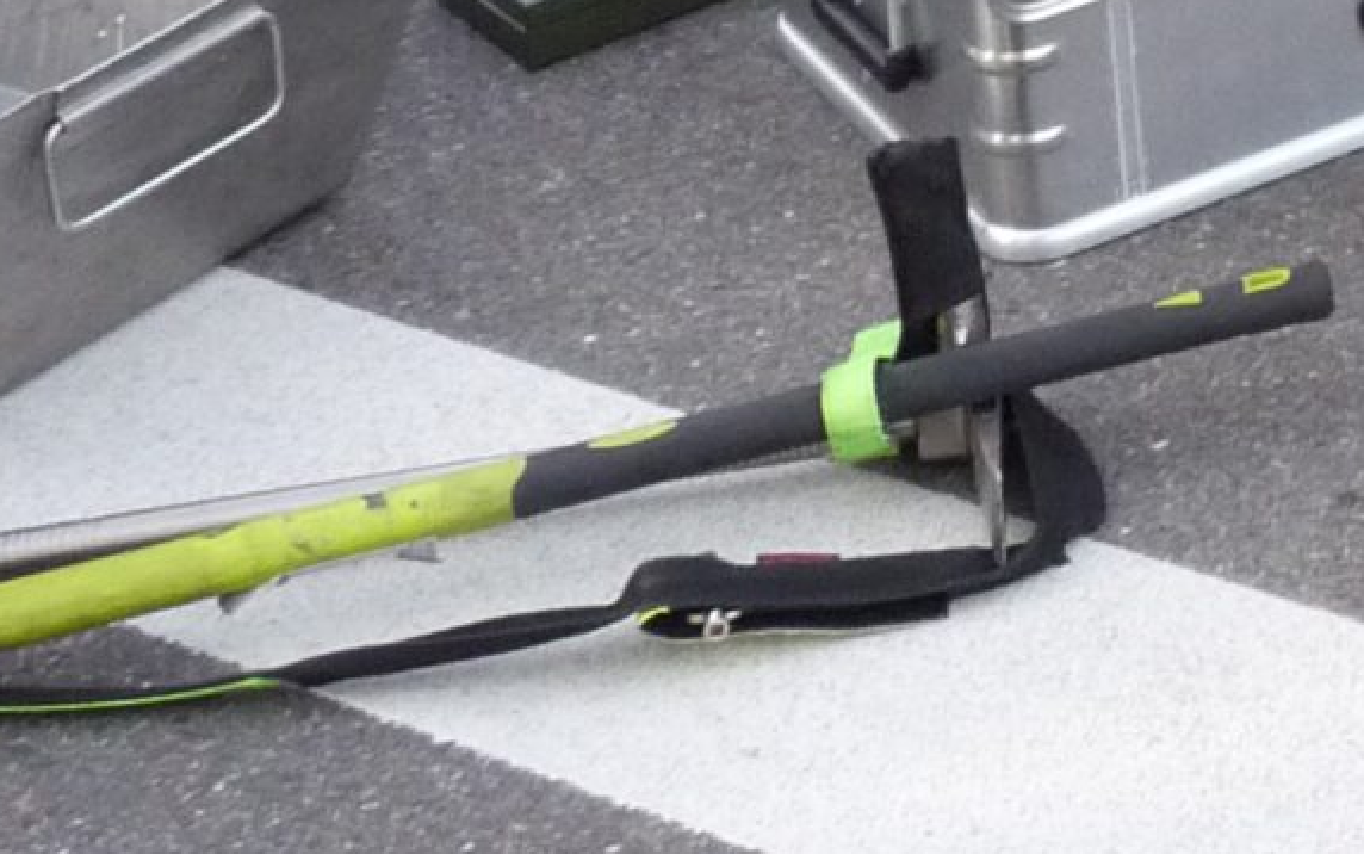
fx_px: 4760
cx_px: 2759
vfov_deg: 9.1
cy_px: -1310
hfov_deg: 13.8
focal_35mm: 128
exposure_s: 1/250
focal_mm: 4.8
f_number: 3.6
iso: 250
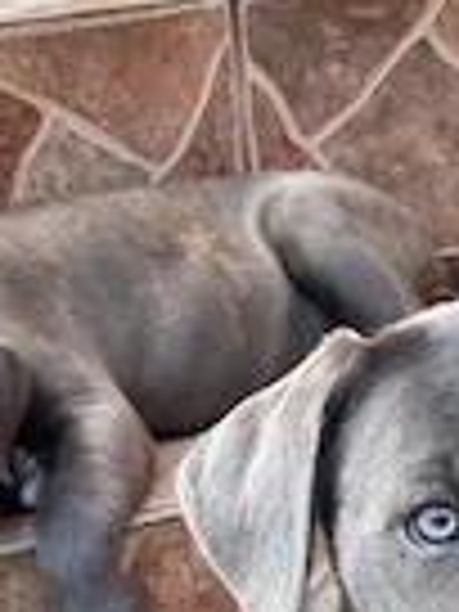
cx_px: 279
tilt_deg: -17.6
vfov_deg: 12.8
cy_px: 531
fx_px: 2705
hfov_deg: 9.7
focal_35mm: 153
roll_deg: +3.0
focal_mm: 6
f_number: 2
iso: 32
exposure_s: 1/122
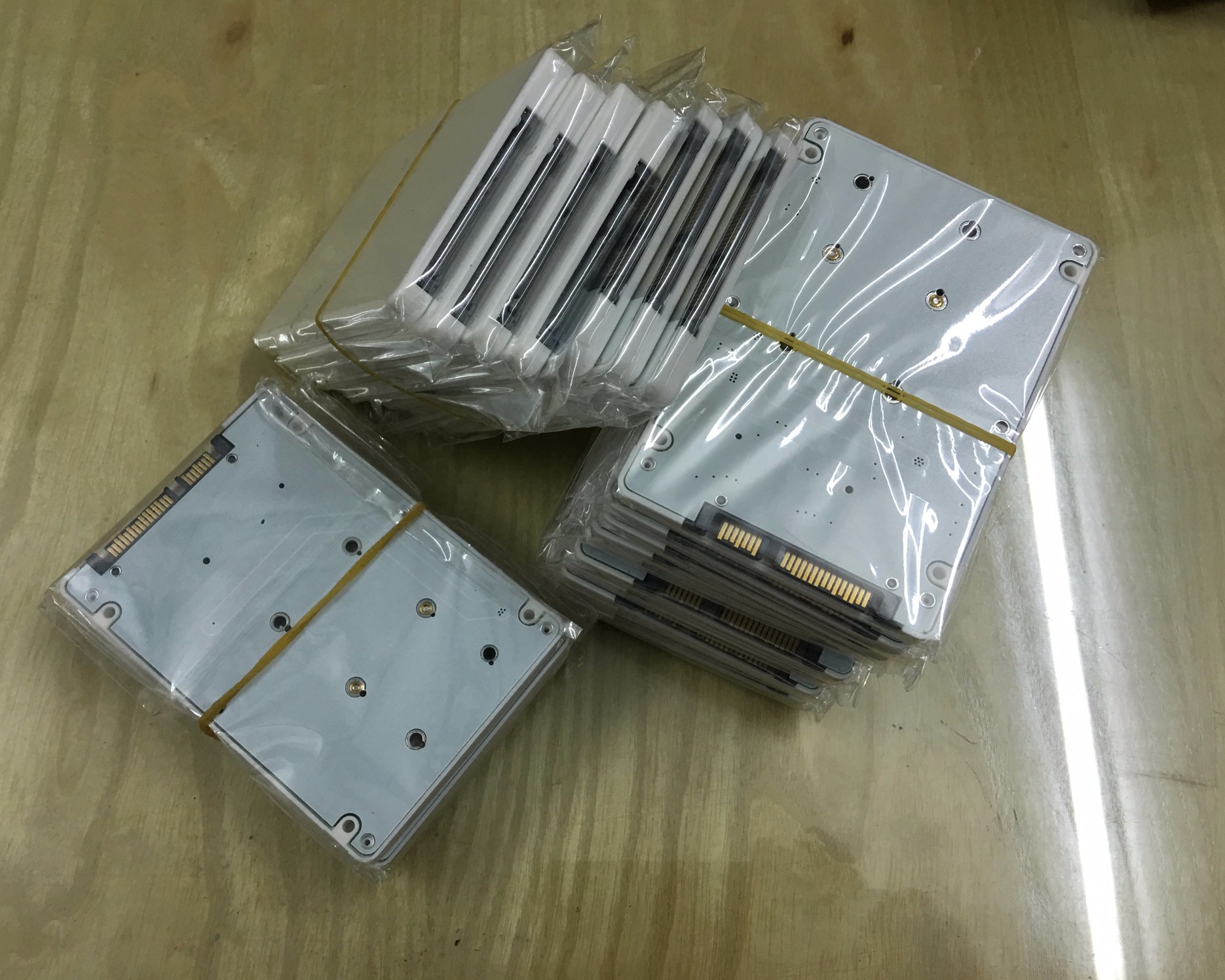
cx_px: 588
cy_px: 493
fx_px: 1124
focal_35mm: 31
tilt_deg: -70.5
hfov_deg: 57.2
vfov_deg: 47.1
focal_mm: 4.15
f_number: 2.2
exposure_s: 1/17
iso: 40
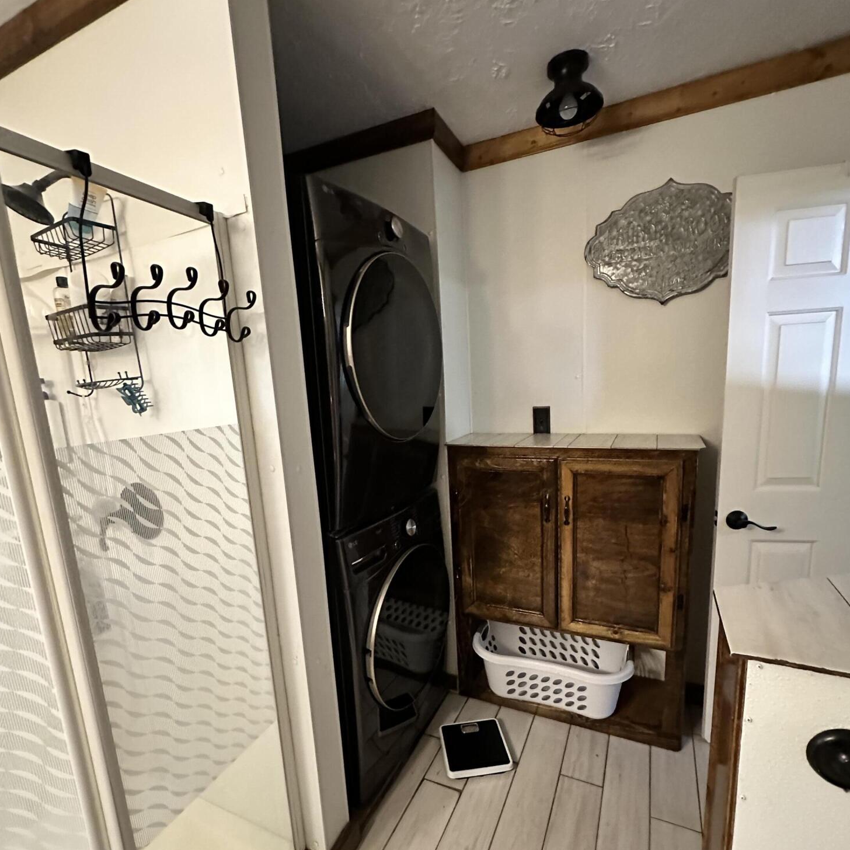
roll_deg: +2.3
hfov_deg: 84.0
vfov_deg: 83.7
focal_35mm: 17
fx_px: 472
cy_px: 469
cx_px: 432
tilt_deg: -10.5
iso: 1250
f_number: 2.2
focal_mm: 2.22
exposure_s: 1/40
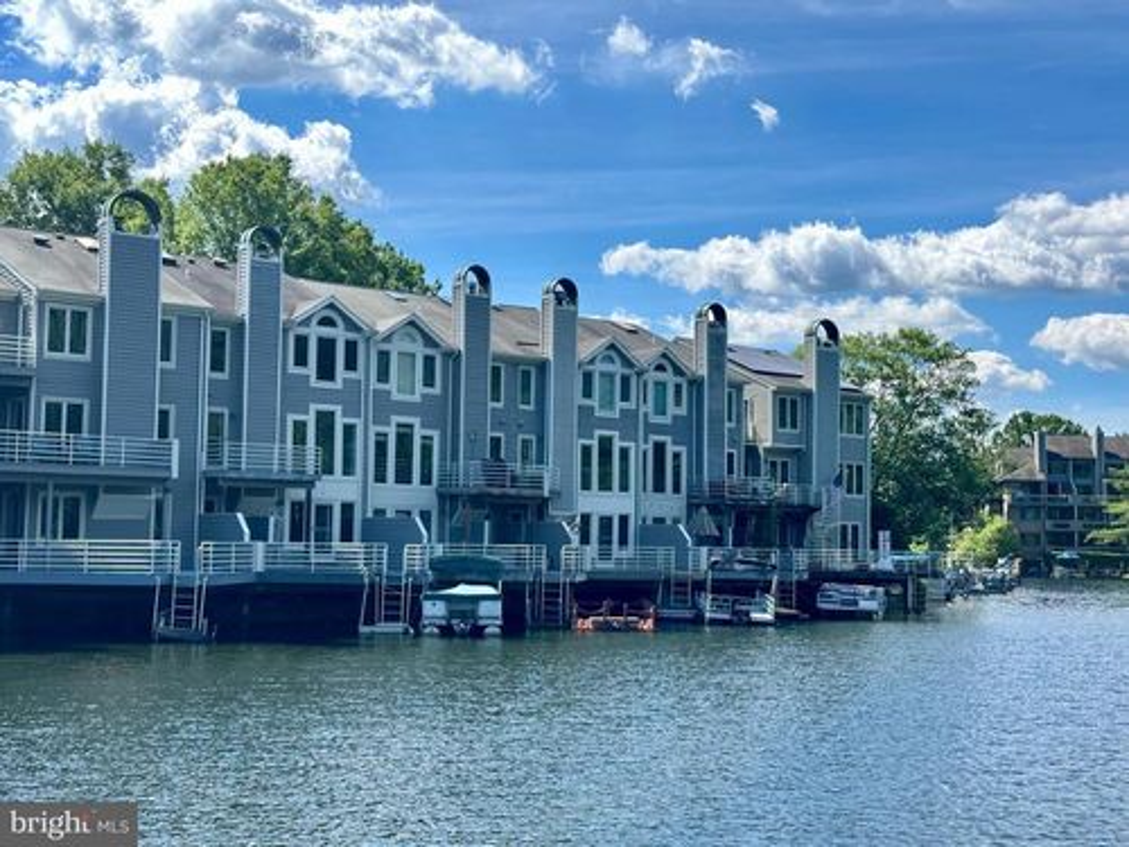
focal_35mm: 48
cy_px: 424
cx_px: 564
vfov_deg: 30.3
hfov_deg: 39.7
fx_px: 1566
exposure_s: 1/1171
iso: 64
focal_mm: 6.86
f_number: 1.78
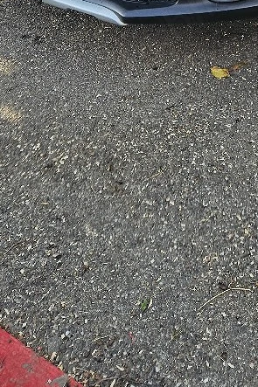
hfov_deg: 18.3
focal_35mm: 72
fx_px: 775
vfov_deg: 22.9
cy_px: -191
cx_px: 269
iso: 25
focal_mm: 5.4
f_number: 1.8
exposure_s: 1/312
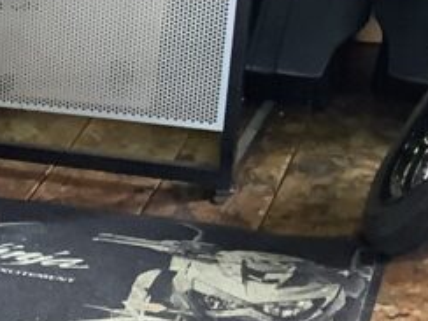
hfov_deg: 13.1
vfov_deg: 11.3
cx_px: -430
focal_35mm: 130
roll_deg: +4.8
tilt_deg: -26.3
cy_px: 310
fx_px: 1607
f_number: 2.4
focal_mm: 3.3
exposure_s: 1/60
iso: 200
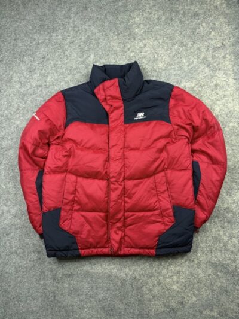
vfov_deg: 71.6
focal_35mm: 24
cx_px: 120
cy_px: 160
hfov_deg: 56.8
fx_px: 221
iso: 80
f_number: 1.78
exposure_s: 1/100
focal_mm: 6.76
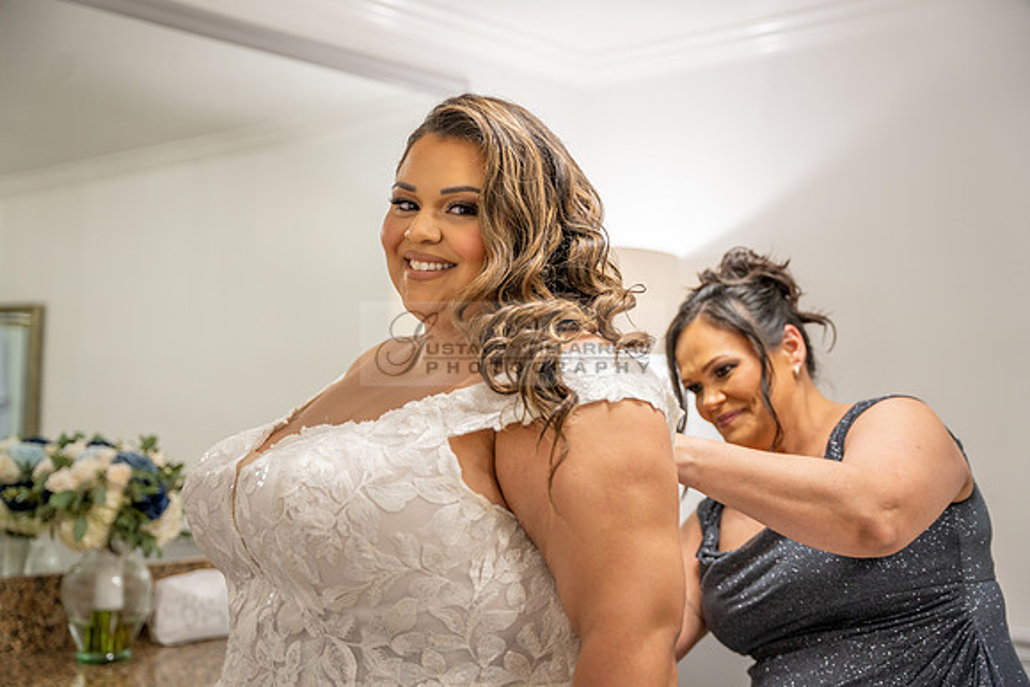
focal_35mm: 46
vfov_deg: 29.2
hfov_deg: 42.6
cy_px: 344
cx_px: 515
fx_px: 1319
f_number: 2.8
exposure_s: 1/80
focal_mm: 46.1
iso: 800
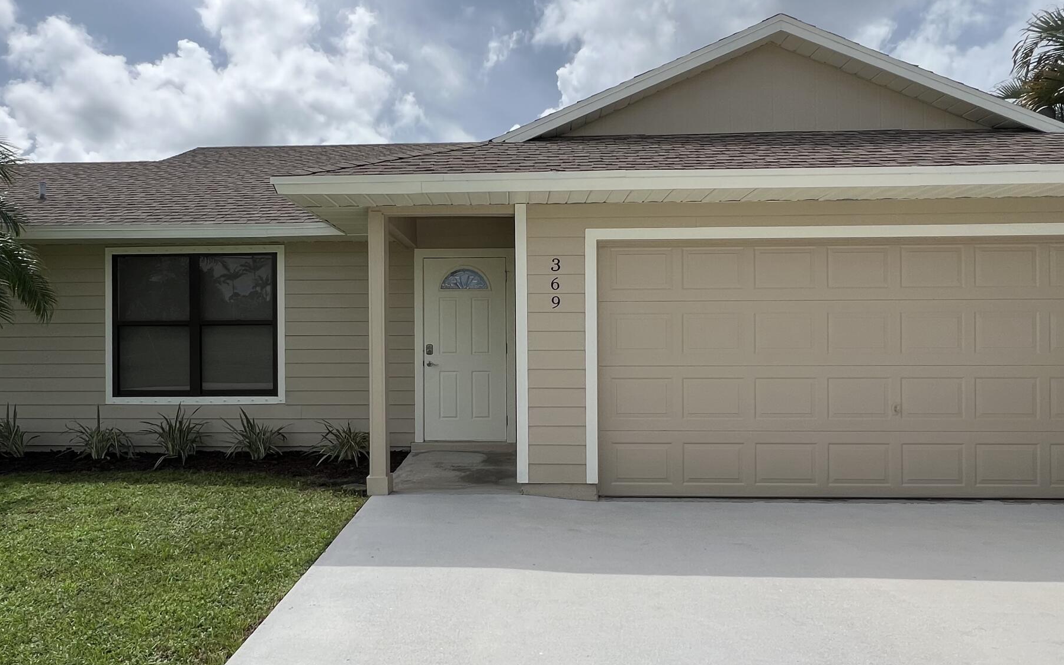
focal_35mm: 23
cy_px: 330
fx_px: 667
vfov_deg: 53.0
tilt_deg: -0.2
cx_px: 489
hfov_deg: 77.0
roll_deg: +1.1
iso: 32
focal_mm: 1.57
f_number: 1.8
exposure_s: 1/1815
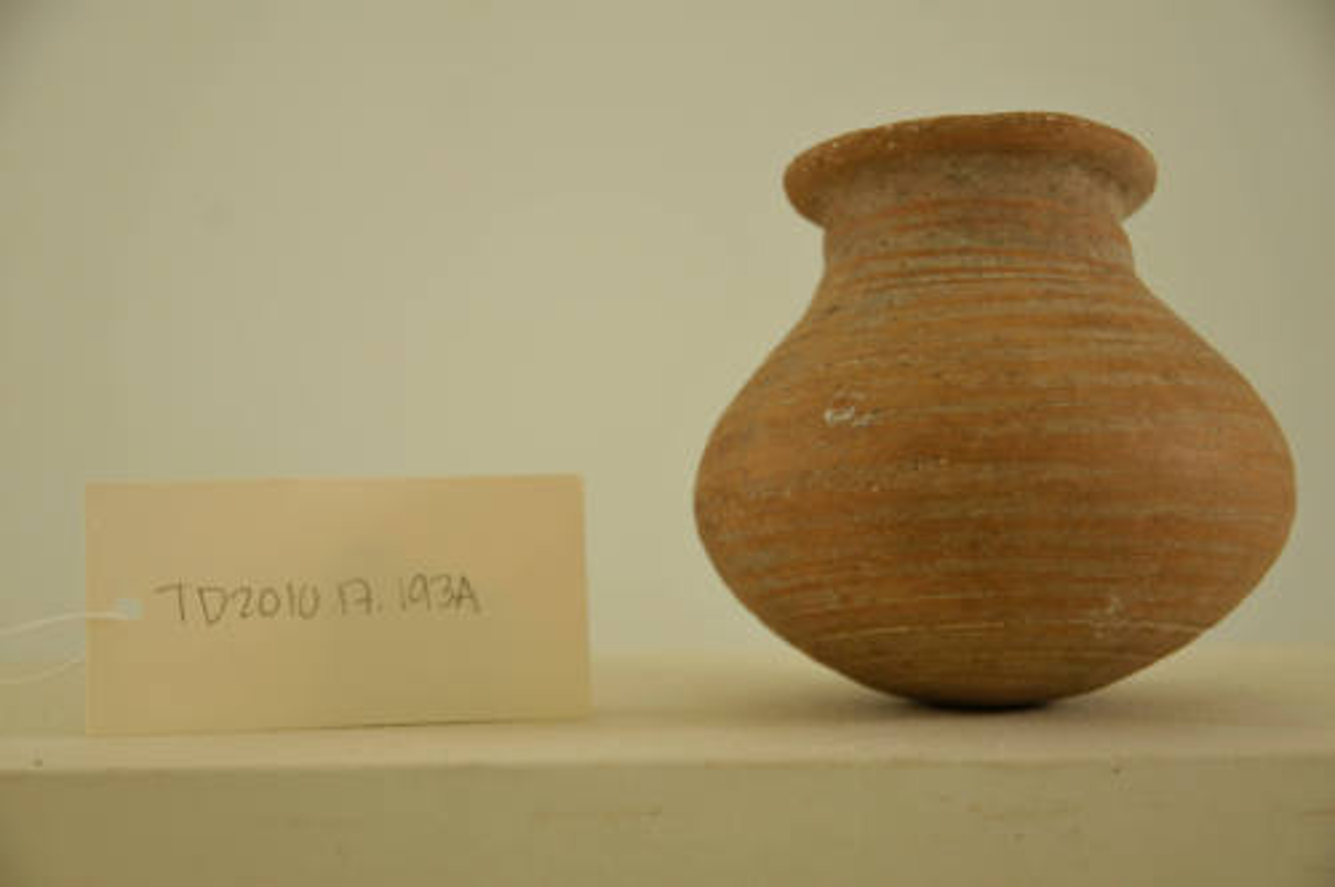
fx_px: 2889
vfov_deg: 17.4
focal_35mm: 78
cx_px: 668
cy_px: 444
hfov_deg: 26.0
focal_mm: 52
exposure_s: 1/50
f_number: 5
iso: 200
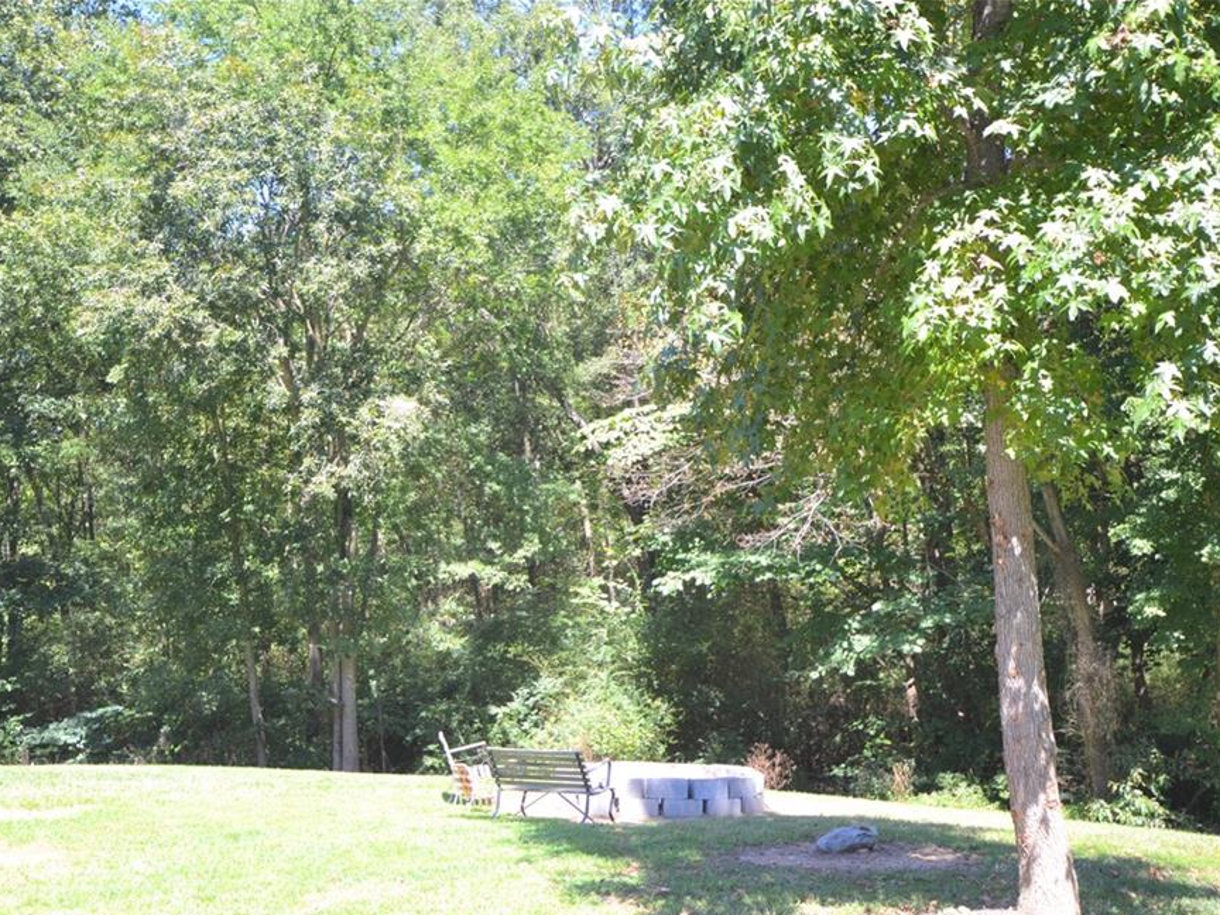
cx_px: 548
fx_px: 1445
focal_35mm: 41
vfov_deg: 35.1
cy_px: 480
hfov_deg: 45.7
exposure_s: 1/125
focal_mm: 24
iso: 250
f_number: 5.6
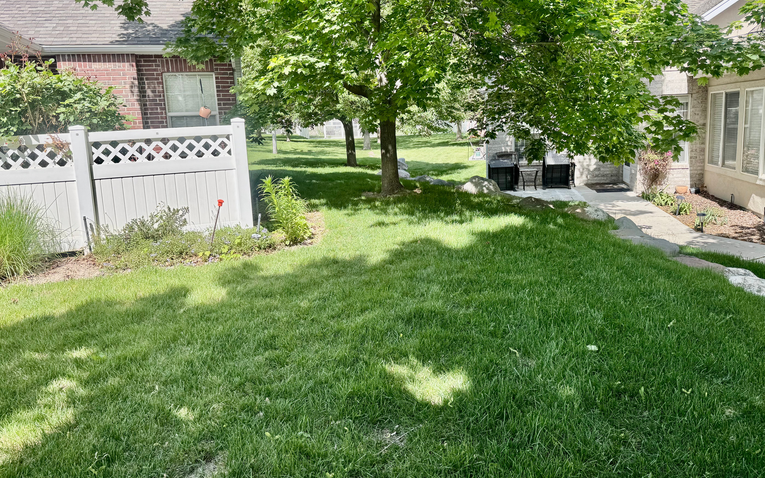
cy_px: 204
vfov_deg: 47.4
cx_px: 382
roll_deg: +3.3
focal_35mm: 26
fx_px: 542
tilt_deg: -8.5
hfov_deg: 70.4
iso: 80
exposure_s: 1/1193
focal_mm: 6.76
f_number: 1.78
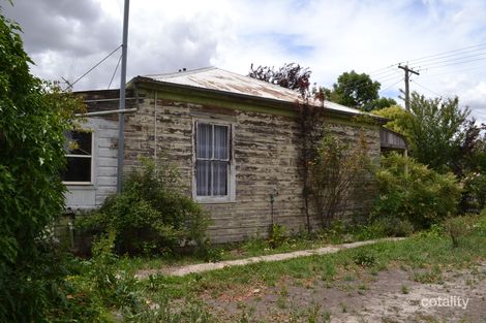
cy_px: 162
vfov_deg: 47.9
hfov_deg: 67.4
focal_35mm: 27
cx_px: 243
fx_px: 364
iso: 100
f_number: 8
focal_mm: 18
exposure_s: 1/200
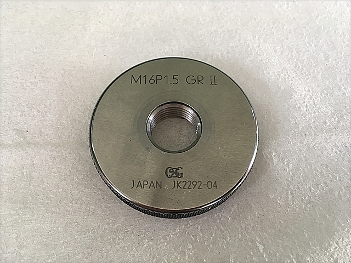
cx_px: 176
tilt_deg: -70.7
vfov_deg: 48.2
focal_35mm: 29
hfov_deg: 61.7
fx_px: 294
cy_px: 132
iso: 50
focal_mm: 4.15
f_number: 2.2
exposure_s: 1/30
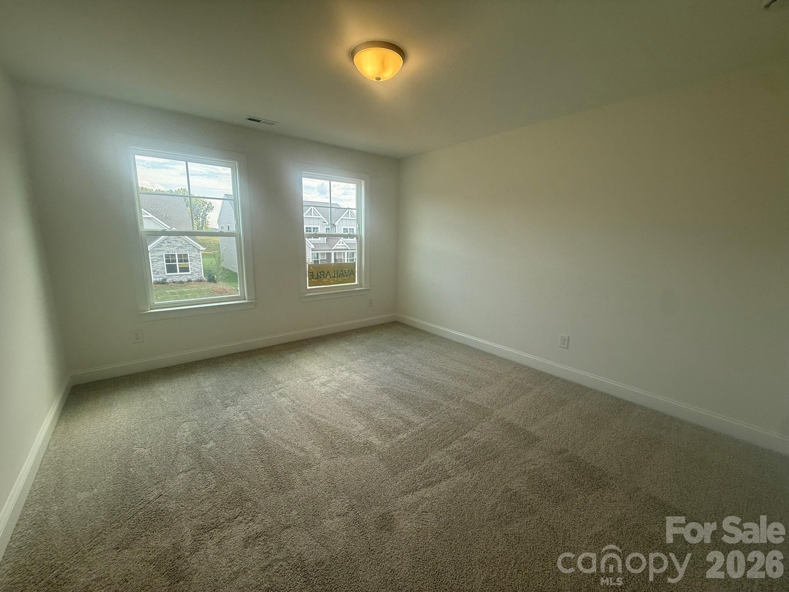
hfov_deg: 102.1
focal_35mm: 14
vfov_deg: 85.7
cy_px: 296
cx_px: 394
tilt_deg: -10.1
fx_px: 319
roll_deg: -0.2
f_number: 2.2
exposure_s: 1/208
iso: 64
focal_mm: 2.22
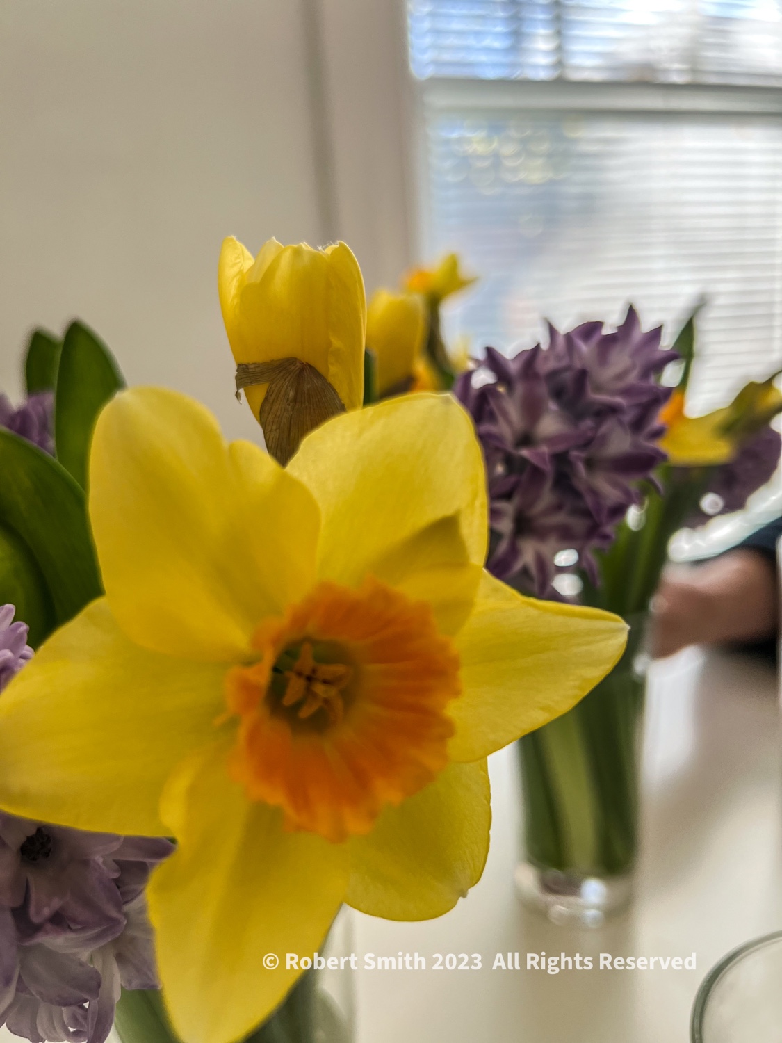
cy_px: 522
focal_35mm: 26
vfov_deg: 67.3
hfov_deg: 53.1
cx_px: 391
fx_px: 783
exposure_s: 1/150
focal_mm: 5.7
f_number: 1.5
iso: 64
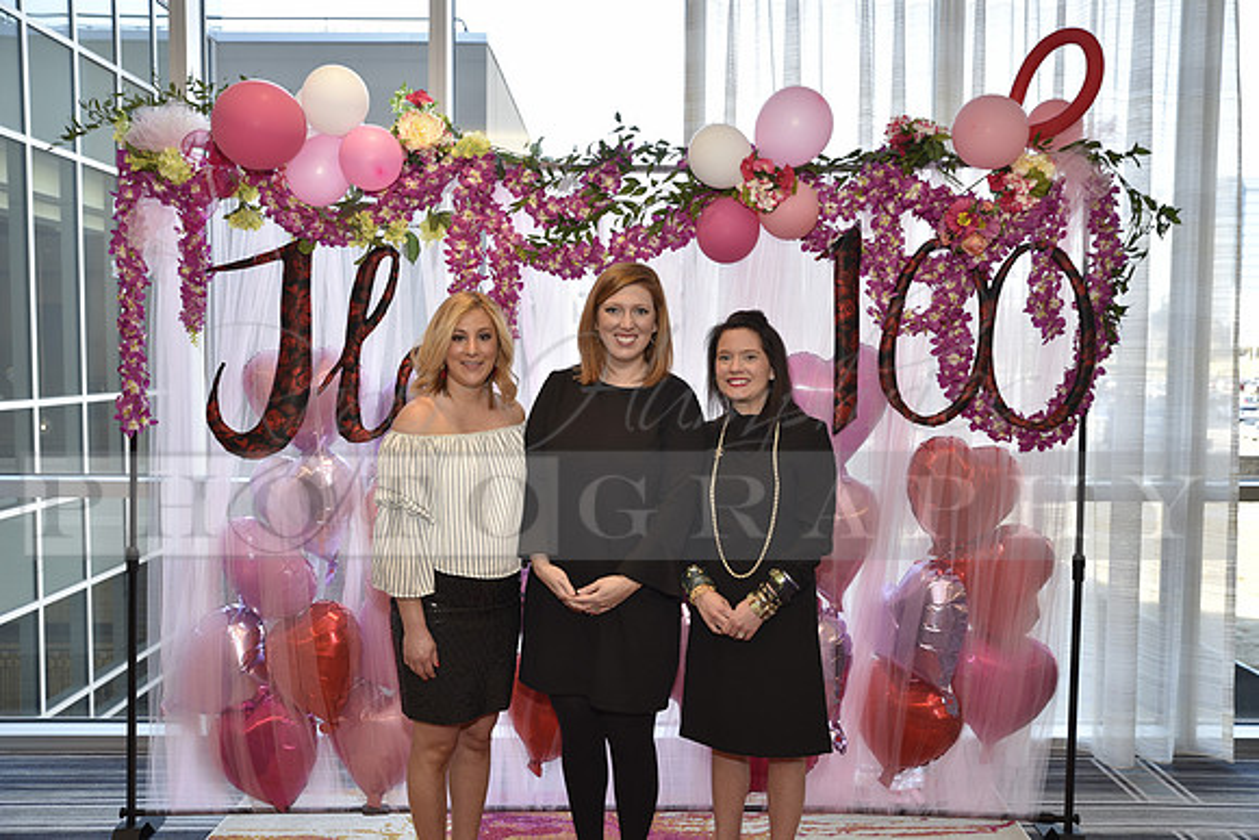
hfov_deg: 58.7
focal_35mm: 32
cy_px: 420
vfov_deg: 41.1
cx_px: 630
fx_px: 1119
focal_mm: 32
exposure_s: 1/60
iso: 200
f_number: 5
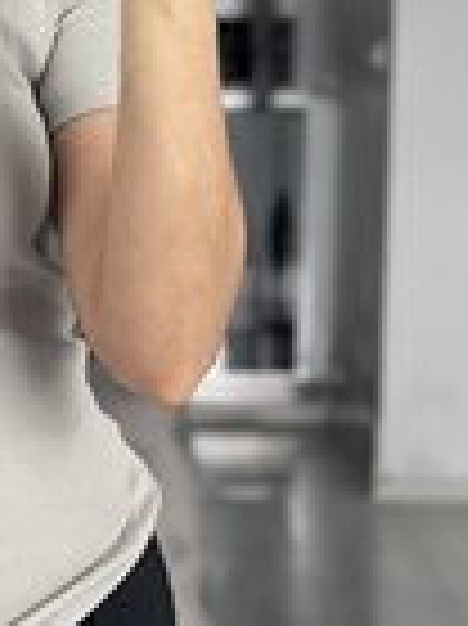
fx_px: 3159
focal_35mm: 175
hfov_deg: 8.3
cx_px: -198
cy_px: 59
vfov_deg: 11.2
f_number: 1.78
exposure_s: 1/60
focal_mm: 6.86
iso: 250
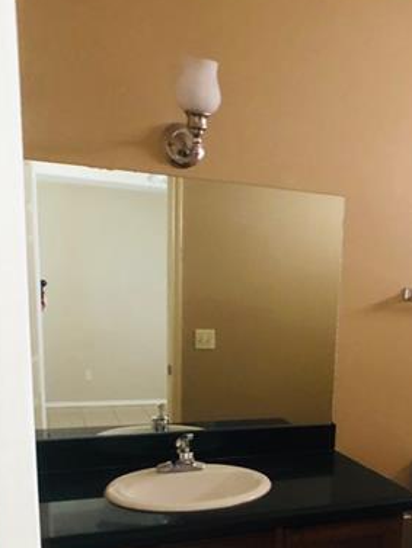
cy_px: 422
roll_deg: -1.8
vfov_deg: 33.0
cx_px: 316
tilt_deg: -11.1
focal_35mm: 57
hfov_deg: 25.3
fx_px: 904
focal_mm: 4
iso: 100
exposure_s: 1/4
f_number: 1.8
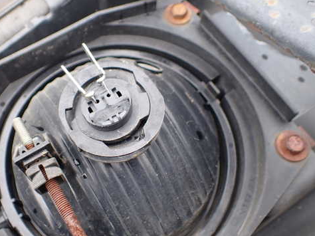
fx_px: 346
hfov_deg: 48.5
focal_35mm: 38
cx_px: 117
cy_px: 126
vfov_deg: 37.7
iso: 100
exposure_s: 1/200
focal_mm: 5.4
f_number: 2.3
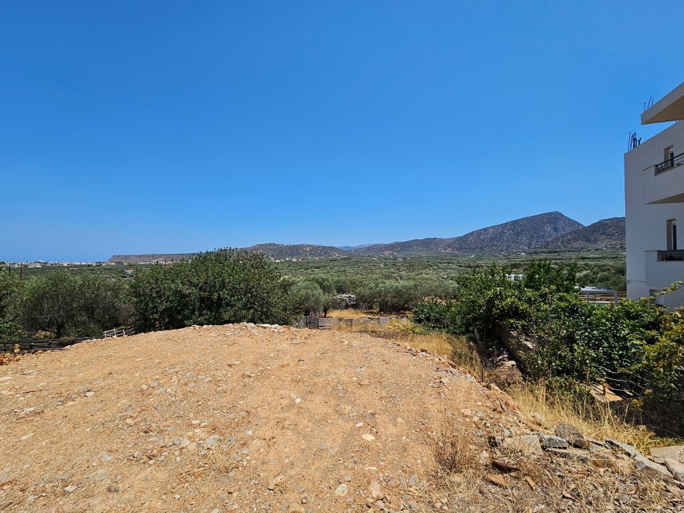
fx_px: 257
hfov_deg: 106.2
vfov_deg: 89.9
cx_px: 342
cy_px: 256
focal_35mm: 13
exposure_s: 1/3647
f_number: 2.2
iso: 50
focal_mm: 2.2
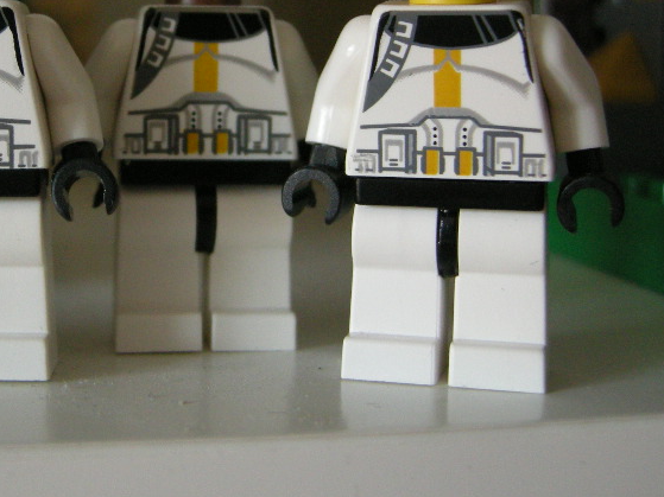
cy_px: 109
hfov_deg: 29.1
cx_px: 188
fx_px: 1266
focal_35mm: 66
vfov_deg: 22.0
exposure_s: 1/59.8
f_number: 2.7
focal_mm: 7.5
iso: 244
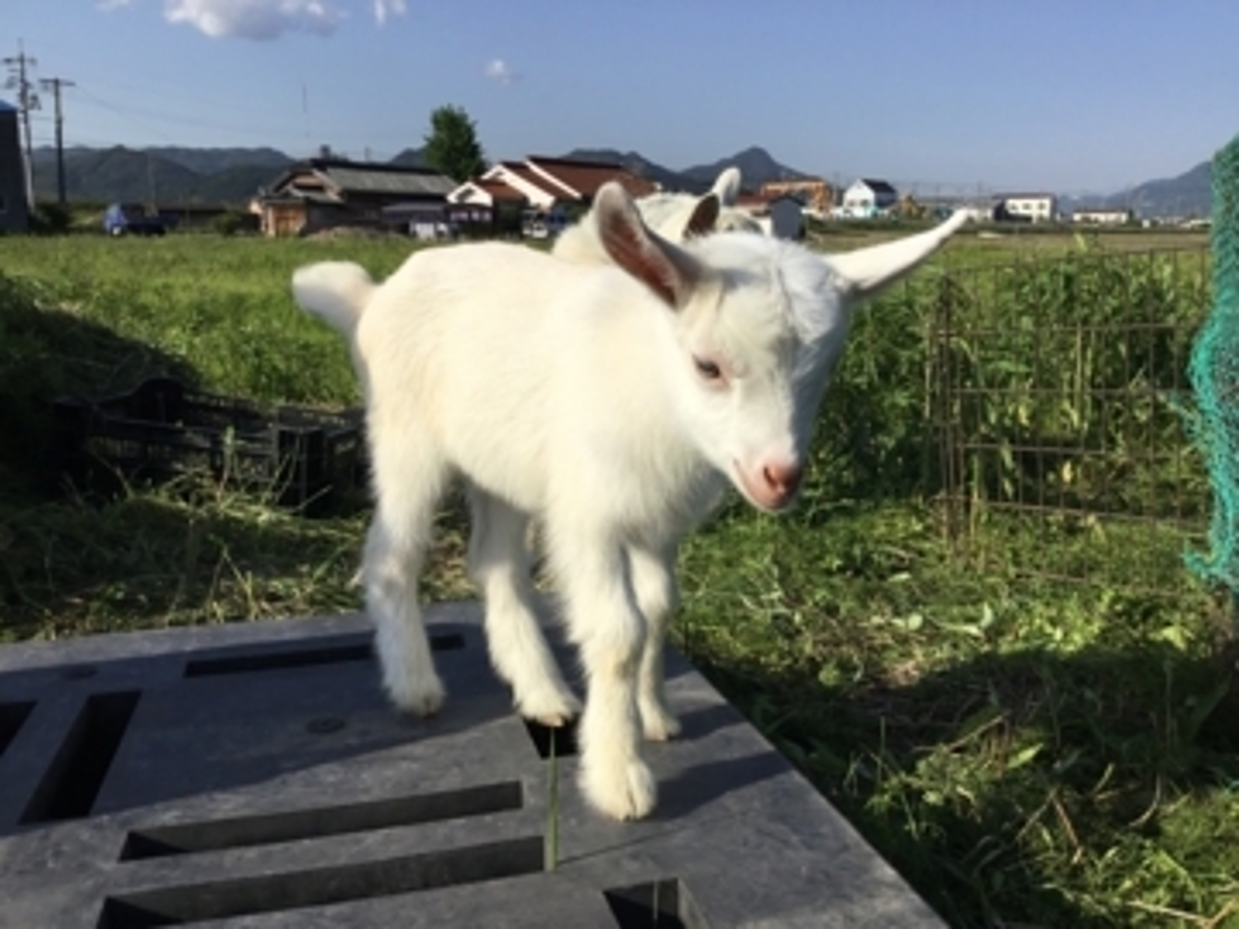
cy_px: 464
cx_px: 620
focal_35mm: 31
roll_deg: +0.4
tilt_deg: -10.2
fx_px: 1110
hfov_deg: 58.4
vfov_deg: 45.4
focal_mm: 3.3
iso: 25
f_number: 2.4
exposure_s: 1/2262
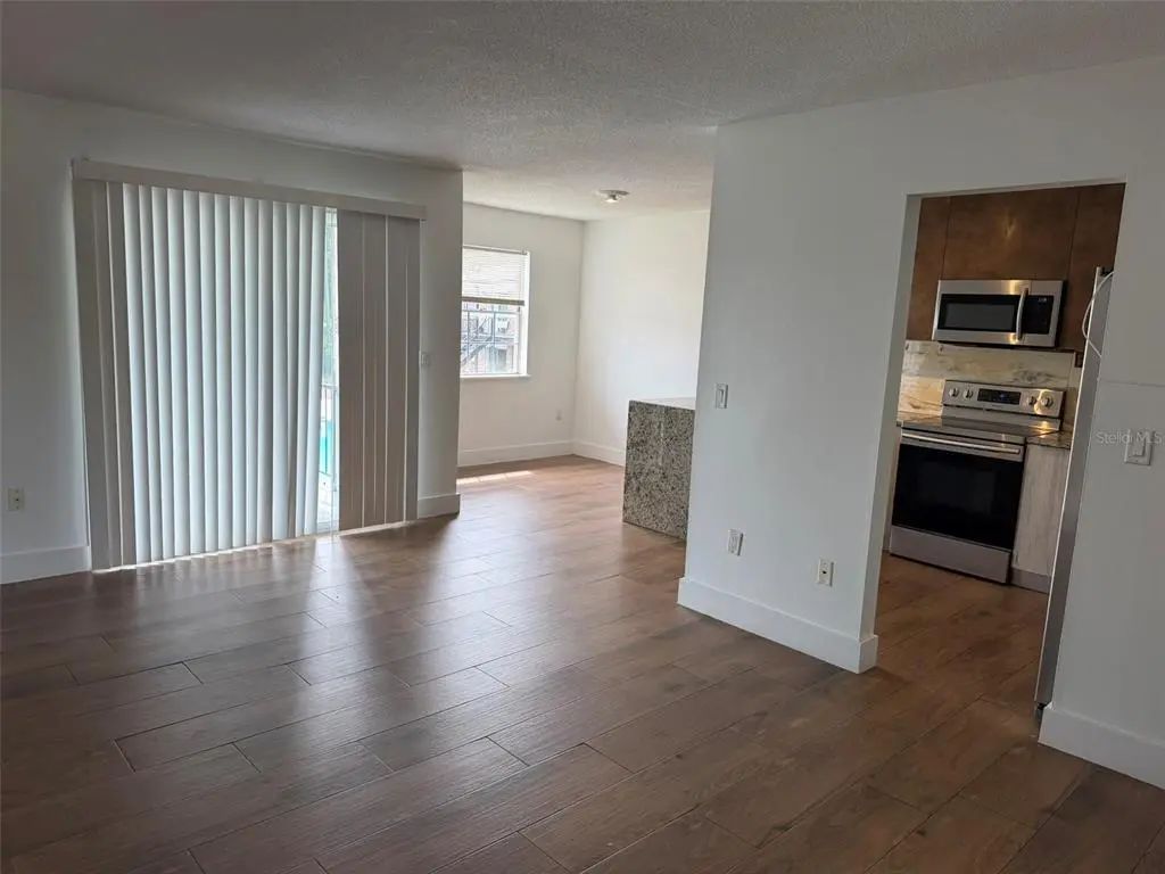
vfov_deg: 56.8
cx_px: 582
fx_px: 808
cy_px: 437
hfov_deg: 71.6
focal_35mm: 24
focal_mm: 6.76
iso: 160
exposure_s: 1/221
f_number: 1.78
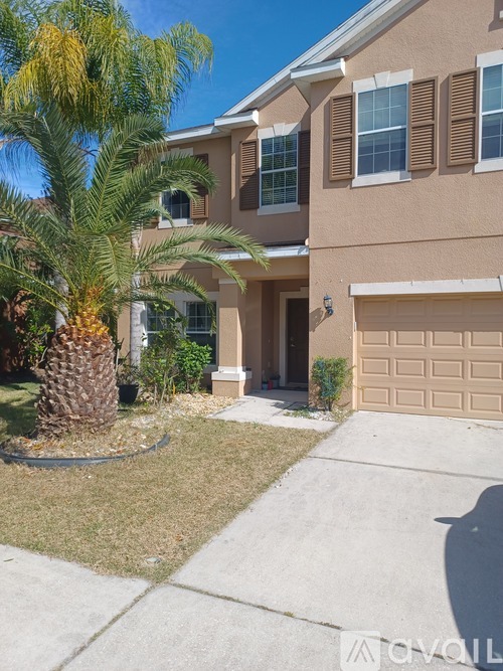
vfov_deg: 69.4
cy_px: 336
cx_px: 252
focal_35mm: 25
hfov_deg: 54.9
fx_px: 485
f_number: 1.8
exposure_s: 1/444
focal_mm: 4.6
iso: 32
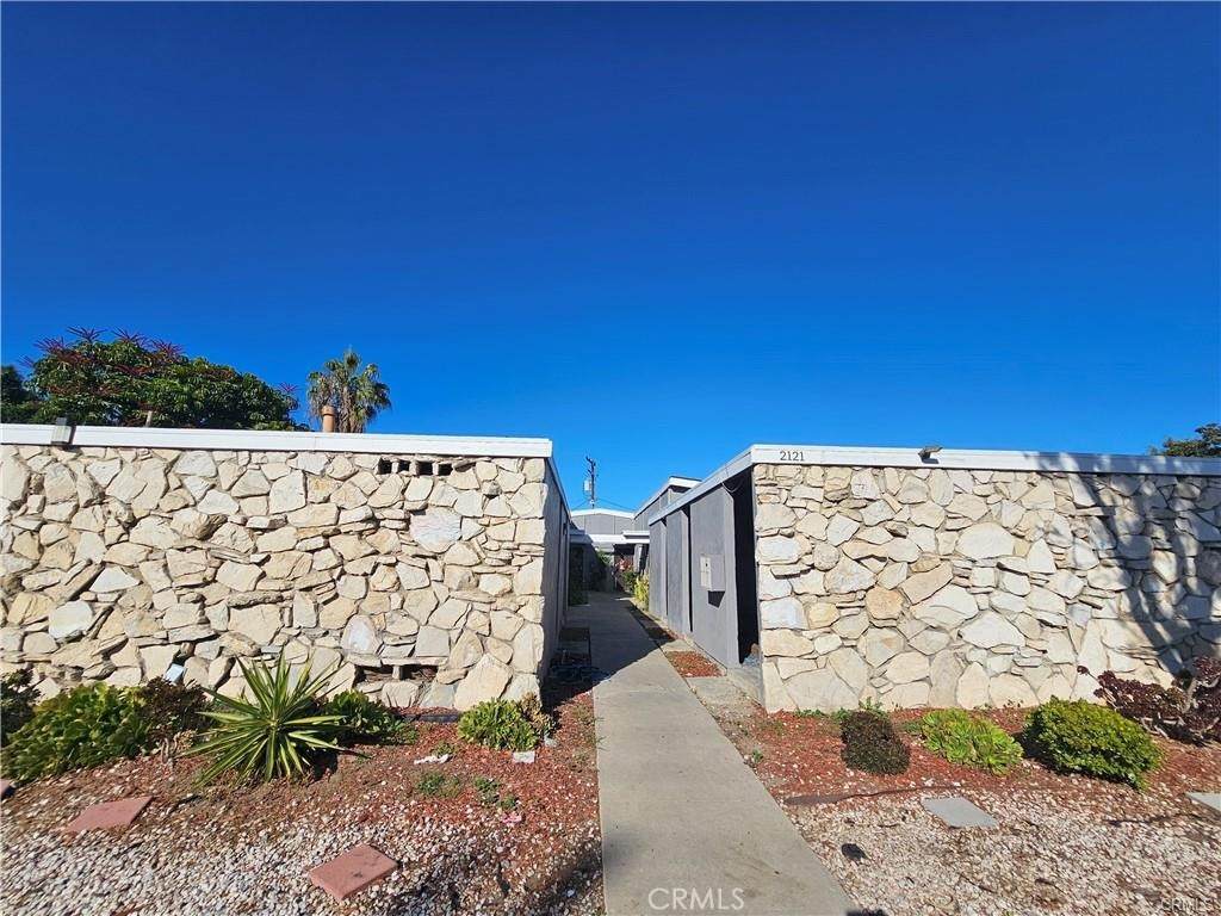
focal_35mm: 13
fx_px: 459
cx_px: 610
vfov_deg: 89.9
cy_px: 458
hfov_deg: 106.2
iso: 50
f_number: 2.2
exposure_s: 1/4616
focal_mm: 2.2
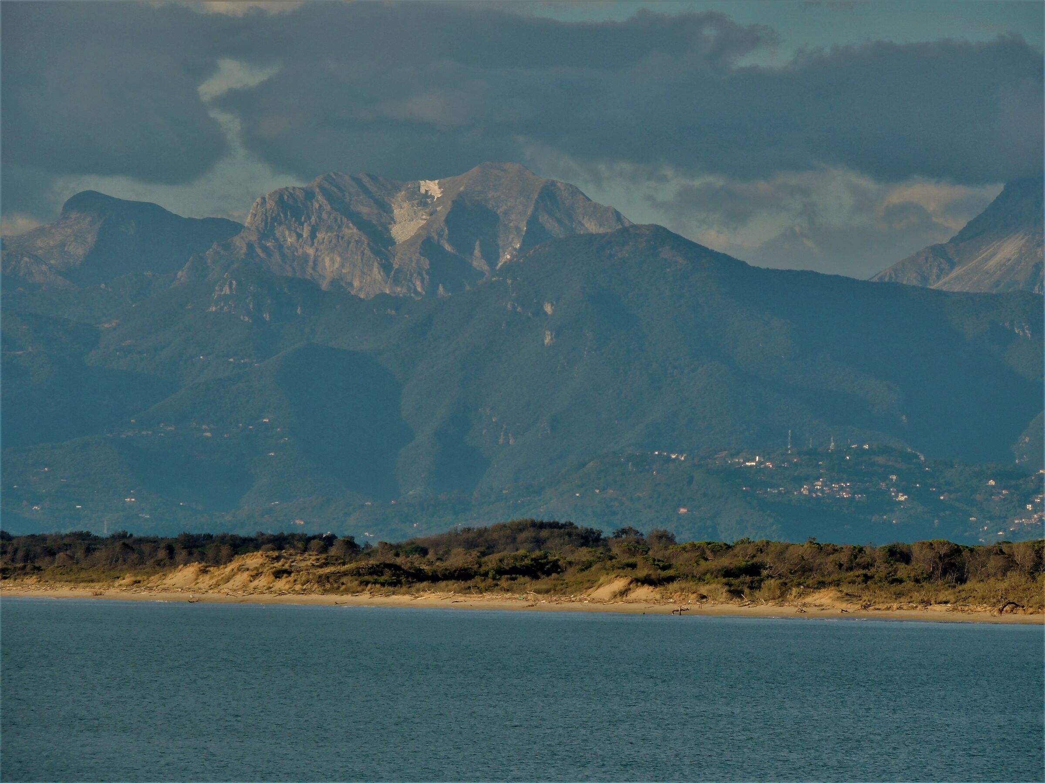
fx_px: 9057
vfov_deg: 5.0
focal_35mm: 300
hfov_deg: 6.6
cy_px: 392
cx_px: 522
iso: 100
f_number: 4.8
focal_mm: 53.5
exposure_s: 1/400
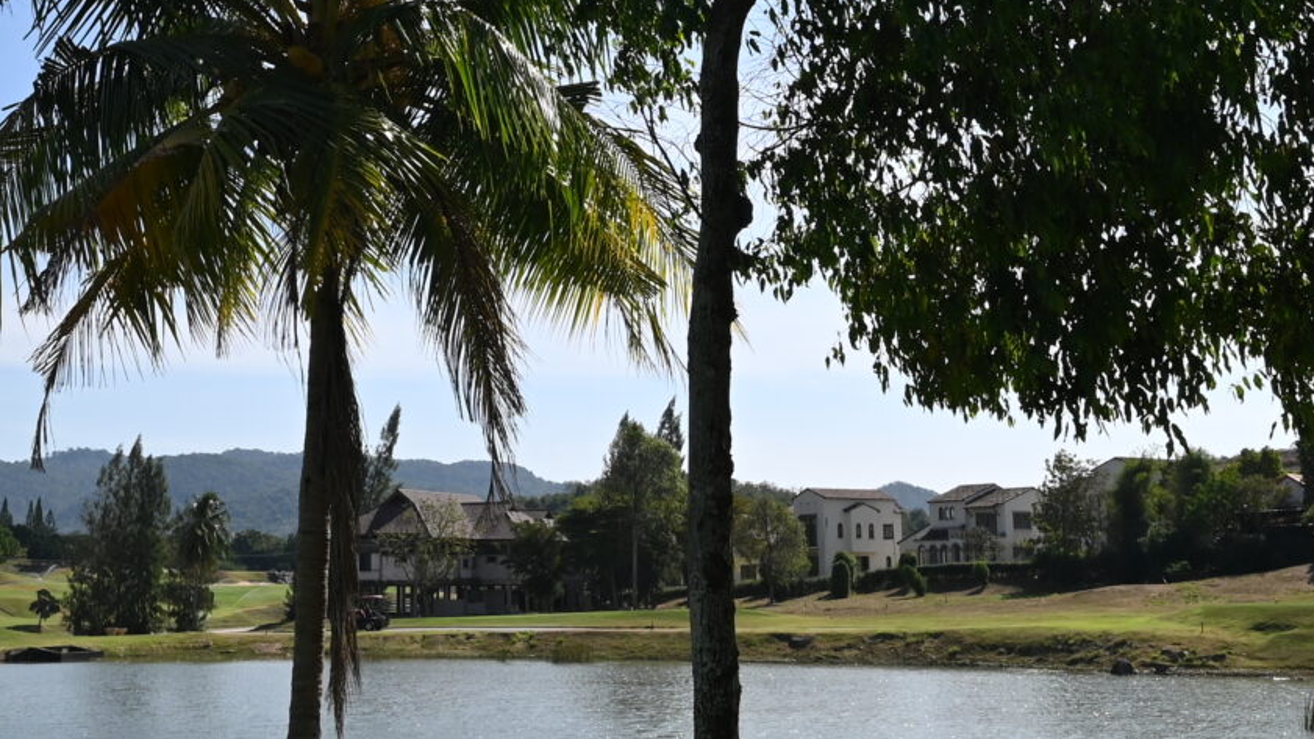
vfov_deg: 23.4
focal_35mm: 51
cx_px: 475
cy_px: 235
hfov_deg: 40.2
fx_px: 1777
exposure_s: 1/250
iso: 160
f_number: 11
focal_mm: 16
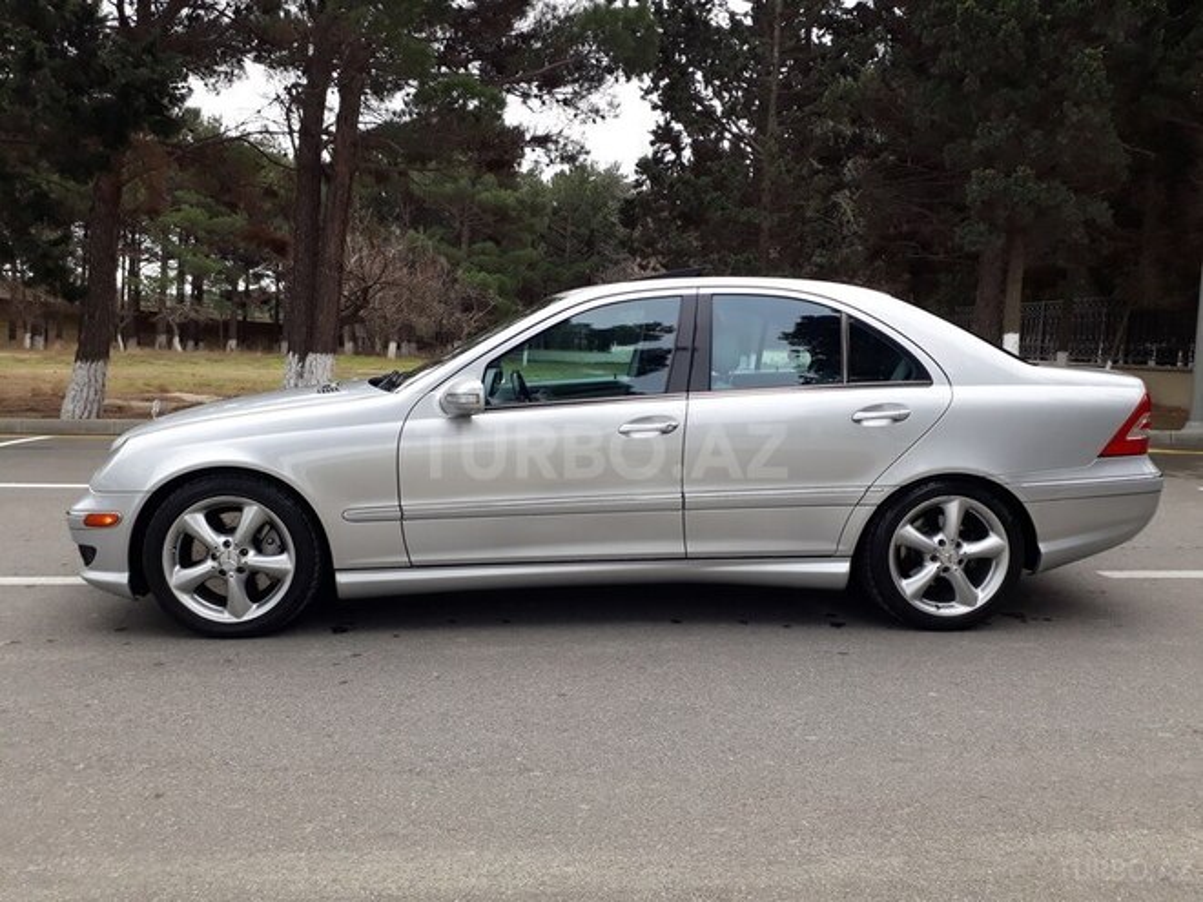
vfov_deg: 51.4
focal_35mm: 27
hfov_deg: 65.3
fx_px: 938
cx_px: 602
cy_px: 451
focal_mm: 3.6
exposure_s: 1/291
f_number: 1.9
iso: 40
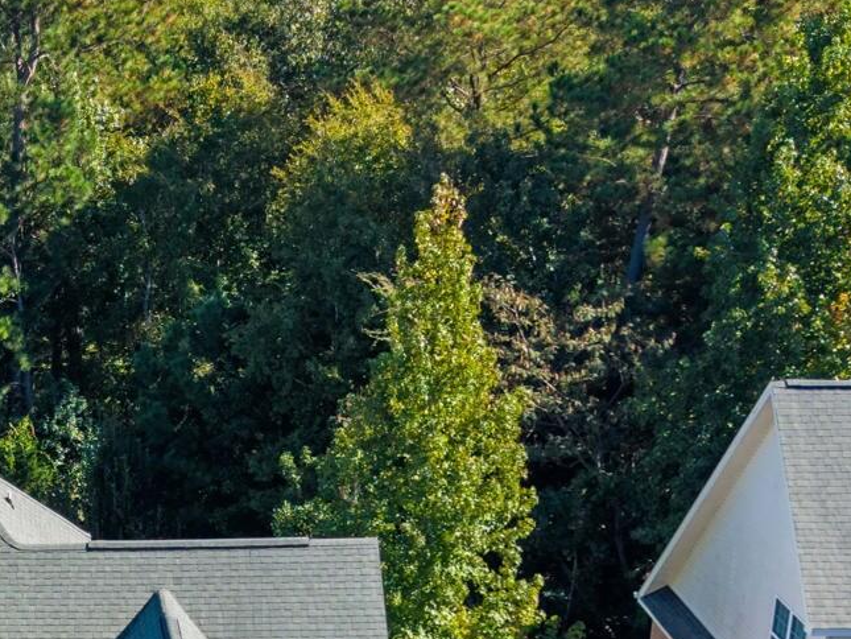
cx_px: -21
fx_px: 2287
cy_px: 765
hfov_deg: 20.3
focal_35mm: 93
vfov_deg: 15.3
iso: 100
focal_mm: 8.67
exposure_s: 1/1500
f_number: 1.8
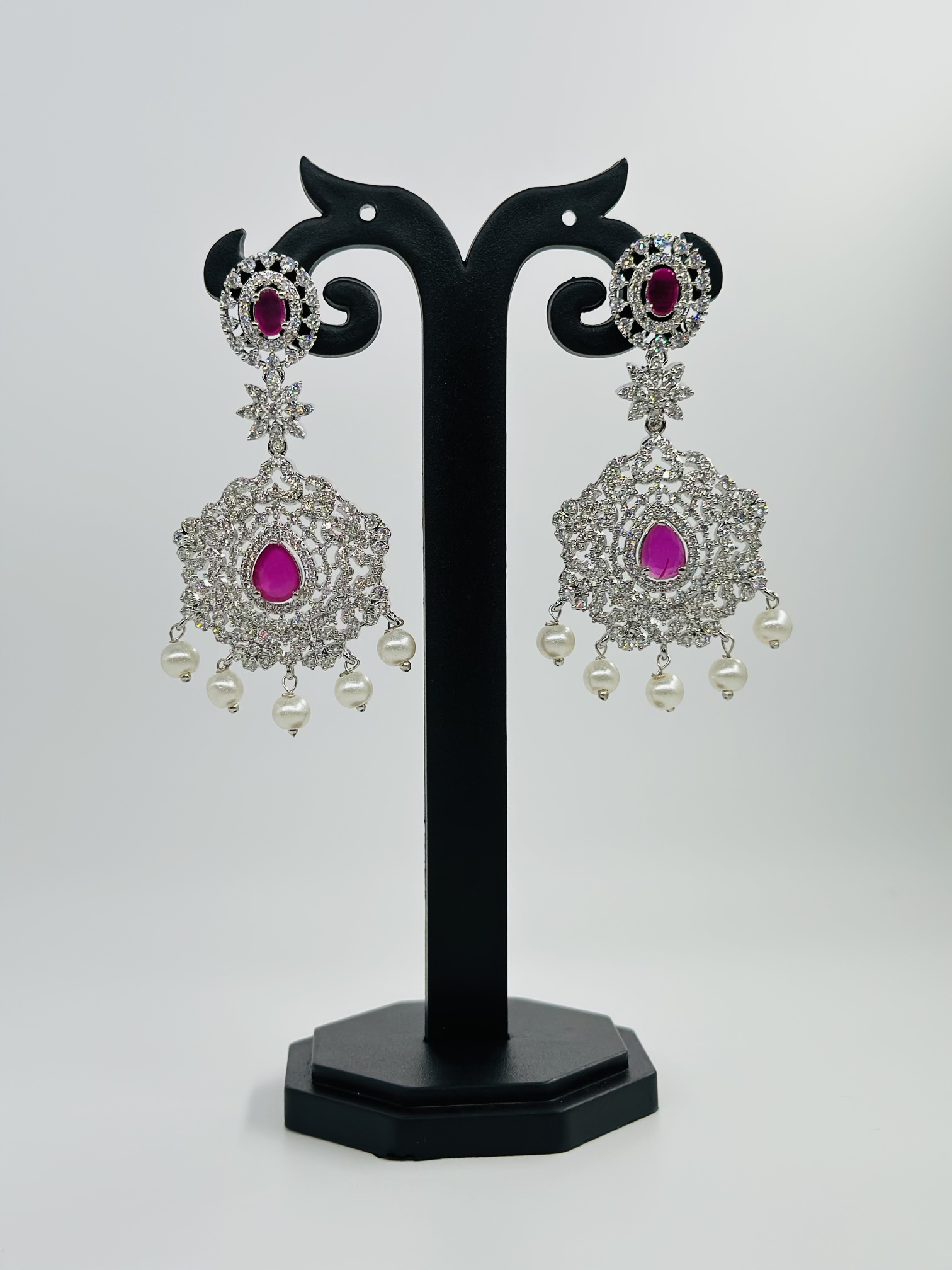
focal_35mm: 48
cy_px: 635
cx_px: 476
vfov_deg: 39.7
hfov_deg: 30.3
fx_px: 1760
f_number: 1.78
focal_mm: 6.86
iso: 80
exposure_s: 1/1880
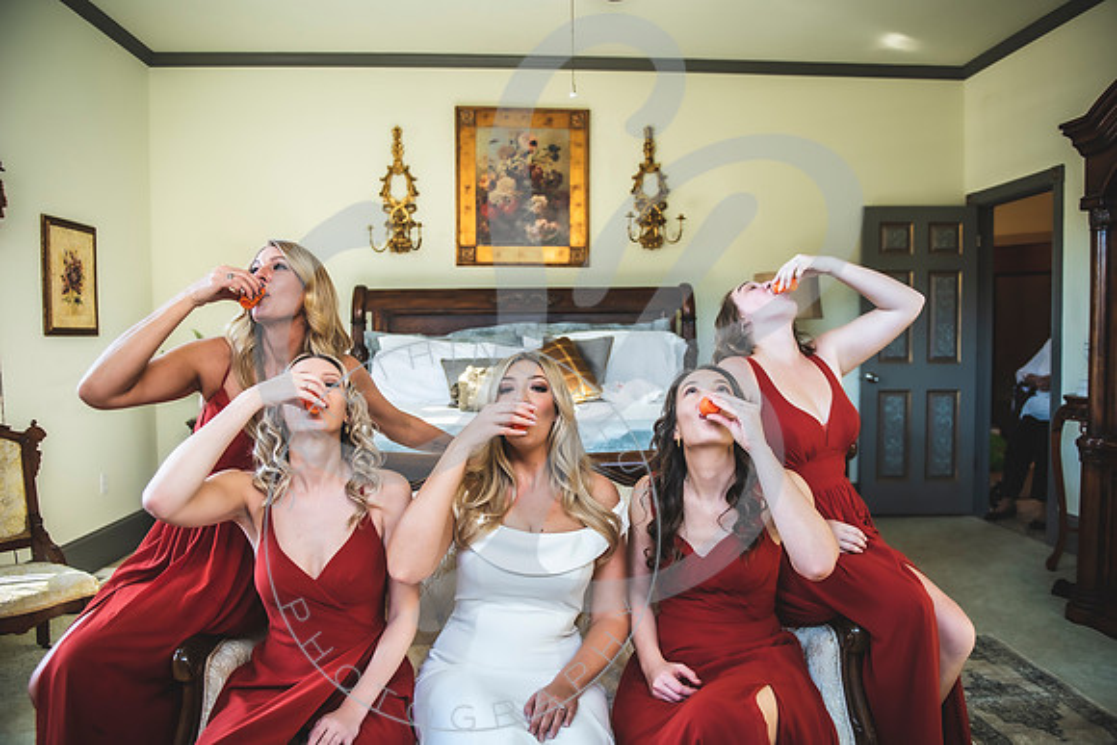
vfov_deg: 51.7
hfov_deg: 71.9
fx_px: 770
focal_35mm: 25
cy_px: 372
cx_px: 569
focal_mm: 24
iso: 400
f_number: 2.8
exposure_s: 1/125
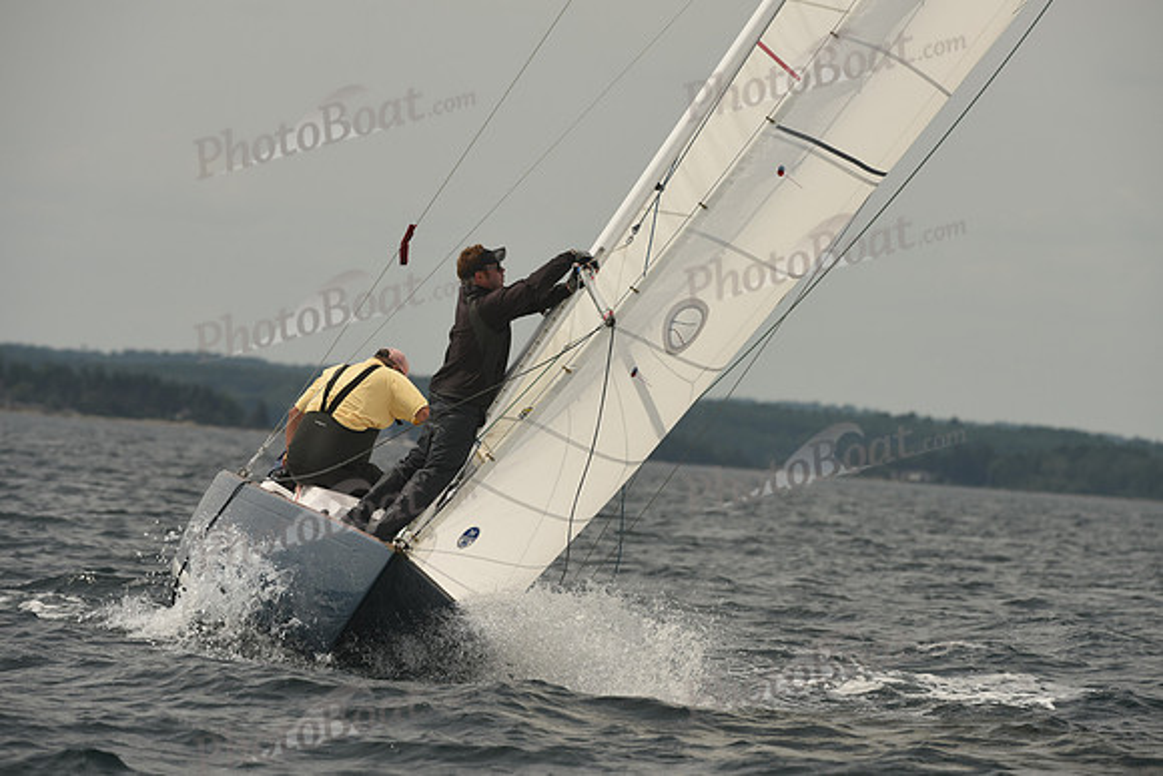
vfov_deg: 3.9
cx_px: 582
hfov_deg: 5.9
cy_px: 388
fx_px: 11309
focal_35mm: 350
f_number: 8
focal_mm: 350
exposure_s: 1/1000
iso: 250
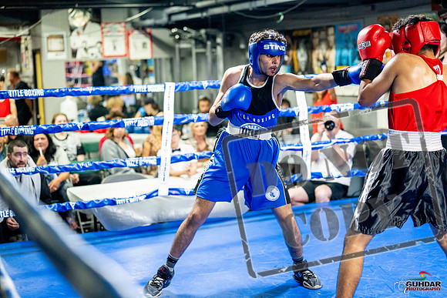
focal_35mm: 61
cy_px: 149
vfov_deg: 22.3
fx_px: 758
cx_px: 224
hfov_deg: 32.9
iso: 4000
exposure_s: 1/800
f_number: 2
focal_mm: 61
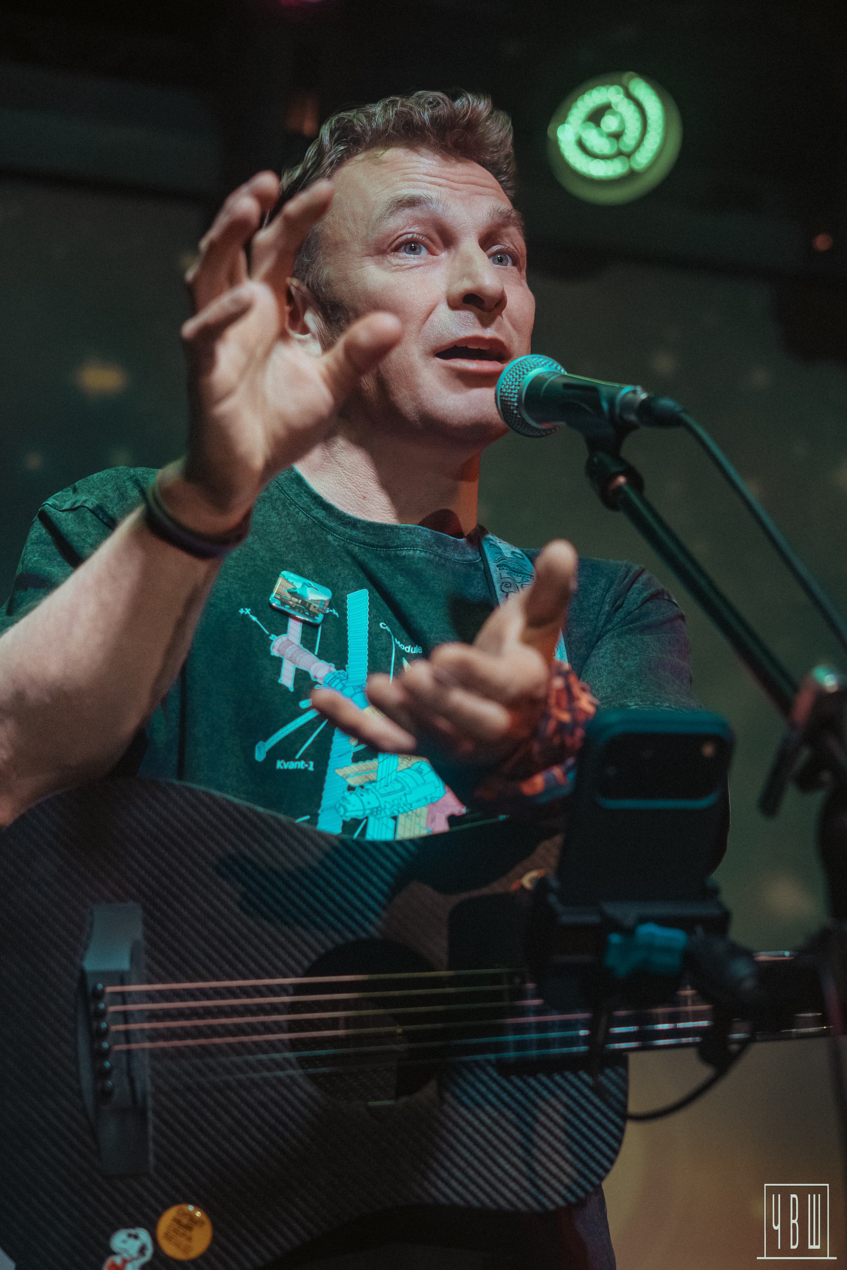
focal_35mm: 50
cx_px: 424
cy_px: 635
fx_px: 1764
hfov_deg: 27.0
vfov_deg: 39.6
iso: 400
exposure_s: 1/200
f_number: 2.5
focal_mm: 50
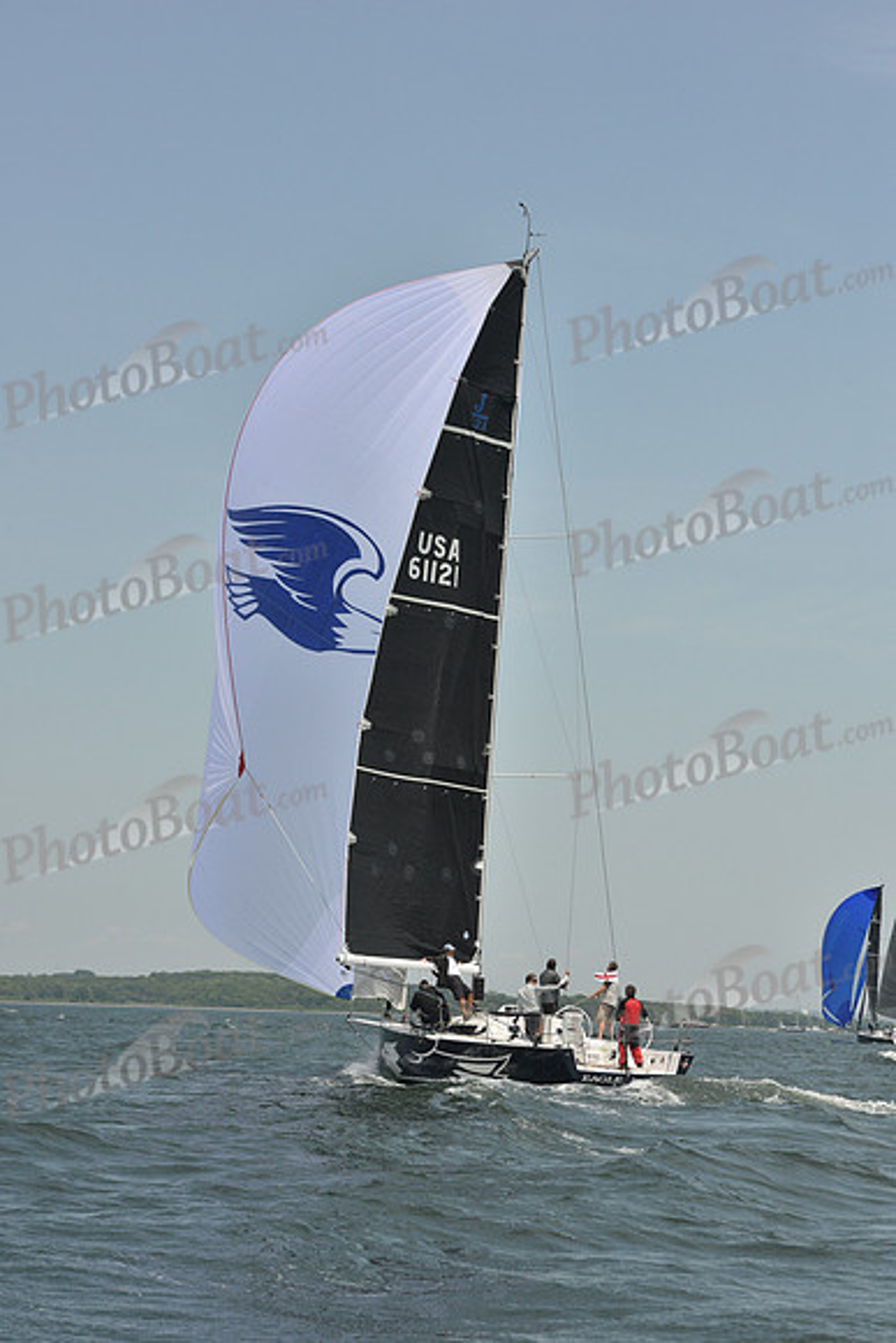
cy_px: 672
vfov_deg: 21.5
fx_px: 3544
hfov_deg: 14.4
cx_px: 448
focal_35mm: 95
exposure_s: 1/1250
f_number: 10
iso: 400
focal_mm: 95
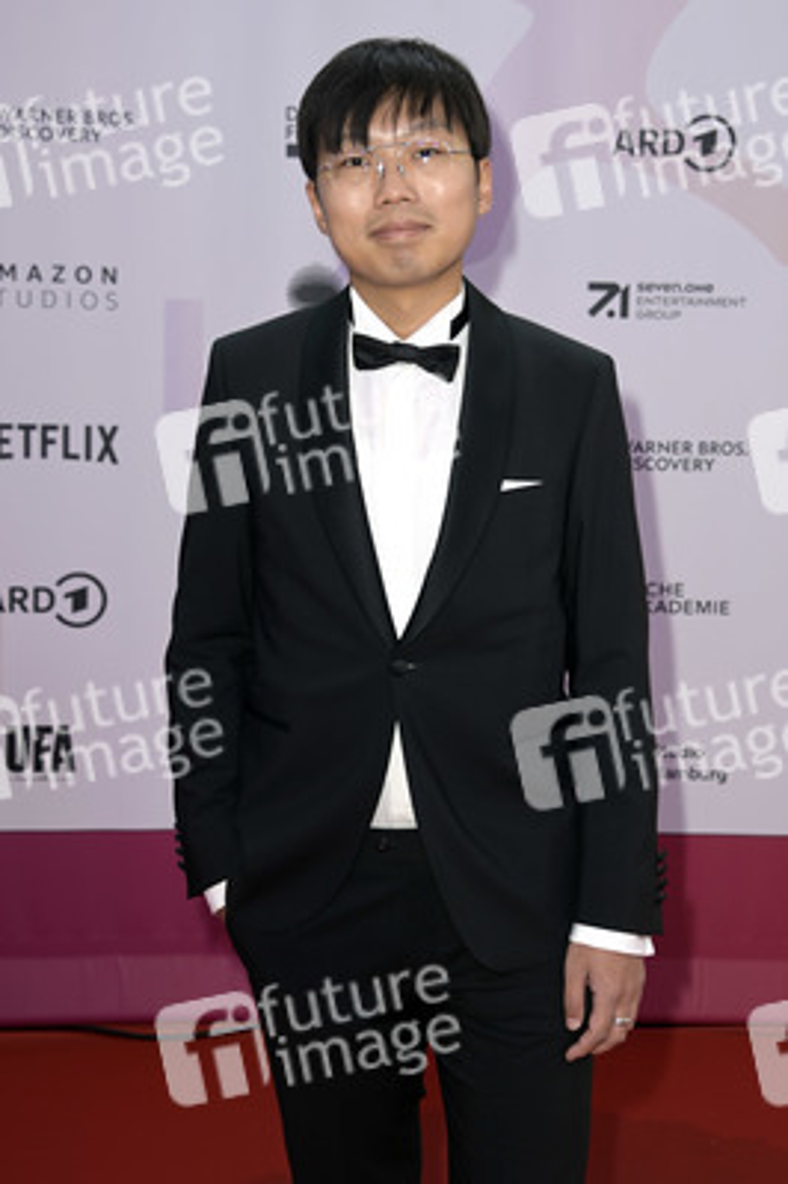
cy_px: 592
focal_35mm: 58
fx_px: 1907
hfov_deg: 23.3
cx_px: 394
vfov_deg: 34.5
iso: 250
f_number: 5.6
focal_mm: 58
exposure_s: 1/200
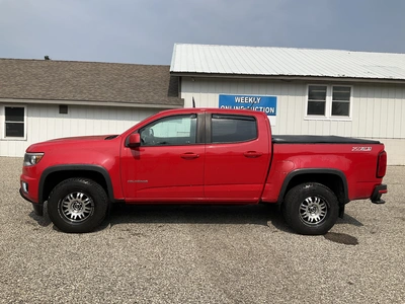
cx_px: 202
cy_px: 152
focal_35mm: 29
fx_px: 339
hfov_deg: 61.7
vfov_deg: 48.2
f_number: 1.8
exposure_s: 1/3125
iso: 25
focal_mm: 3
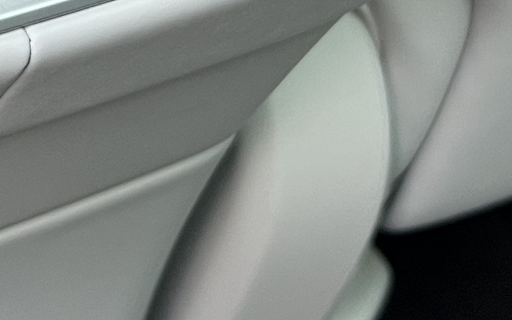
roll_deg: -1.5
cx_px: -19
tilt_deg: -29.0
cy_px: -133
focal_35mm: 144
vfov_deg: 8.9
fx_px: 2009
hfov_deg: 14.3
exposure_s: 1/50
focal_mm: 5.7
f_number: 1.5
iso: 100
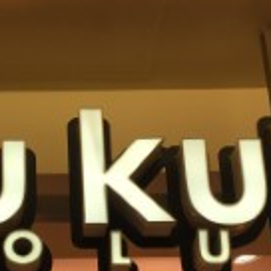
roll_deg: +0.0
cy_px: 289
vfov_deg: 19.6
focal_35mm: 85
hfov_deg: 20.2
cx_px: 54
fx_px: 753
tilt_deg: +23.2
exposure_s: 1/60
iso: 32
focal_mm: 4.15
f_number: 2.2
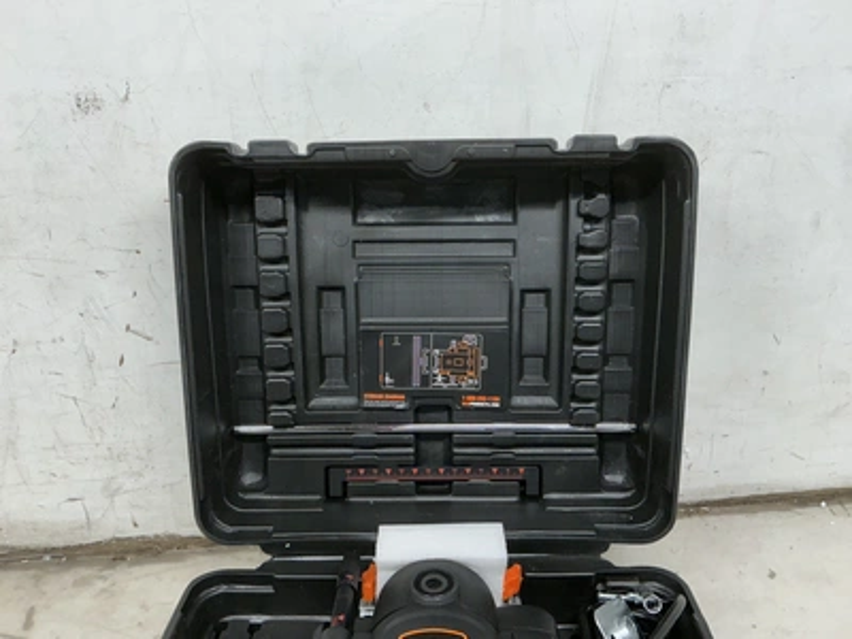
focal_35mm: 28
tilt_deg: -20.4
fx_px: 689
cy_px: 320
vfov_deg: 49.7
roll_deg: +0.7
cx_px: 426
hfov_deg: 63.4
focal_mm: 3
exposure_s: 1/120
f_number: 1.8
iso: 64
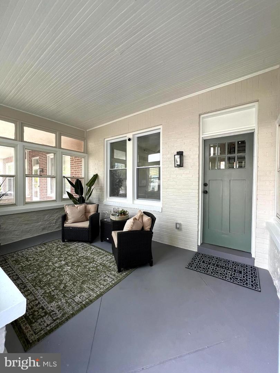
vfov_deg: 106.2
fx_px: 140
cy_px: 186
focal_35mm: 13
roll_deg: -0.5
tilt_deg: -1.3
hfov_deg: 89.9
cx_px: 140
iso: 64
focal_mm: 1.57
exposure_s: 1/99
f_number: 1.8
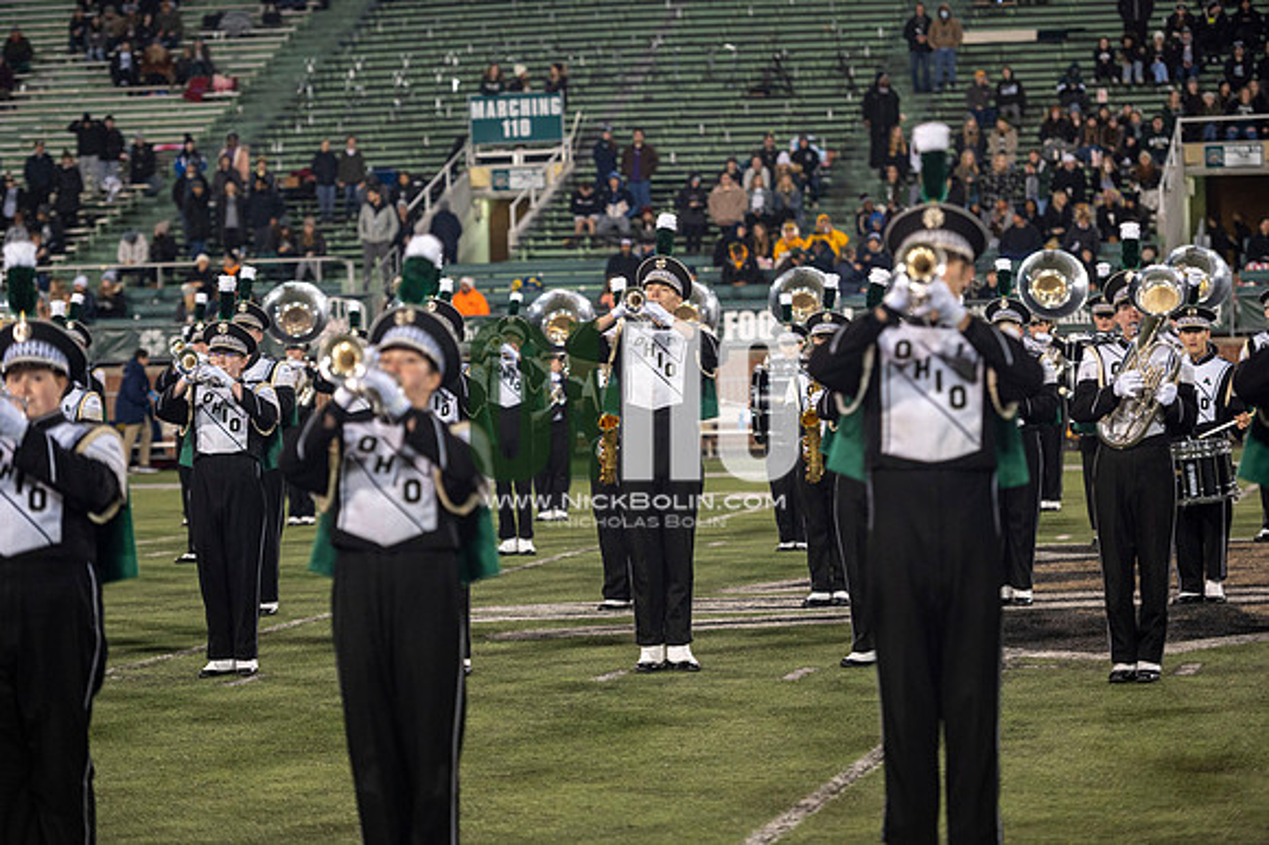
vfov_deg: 11.8
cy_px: 422
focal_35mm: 116
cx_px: 634
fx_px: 4087
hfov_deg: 17.7
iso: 1000
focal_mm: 116
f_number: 2.8
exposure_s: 1/500
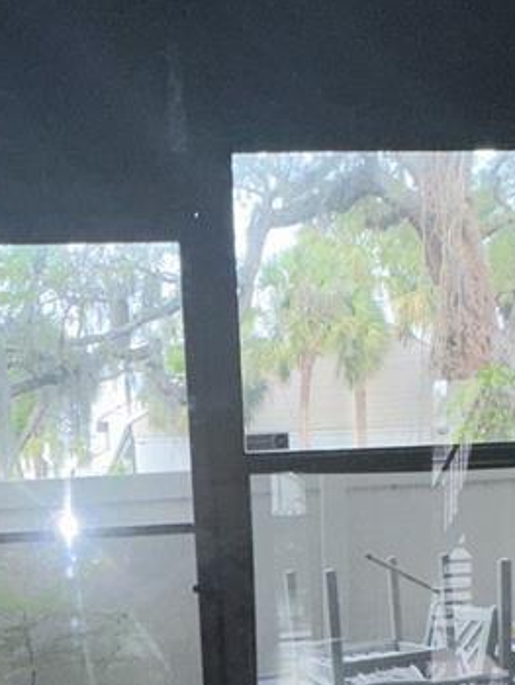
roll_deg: +2.7
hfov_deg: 30.2
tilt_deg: -14.1
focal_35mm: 48
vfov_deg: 33.4
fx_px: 951
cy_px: 793
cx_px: 200
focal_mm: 2.22
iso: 32
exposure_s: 1/191
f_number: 2.2
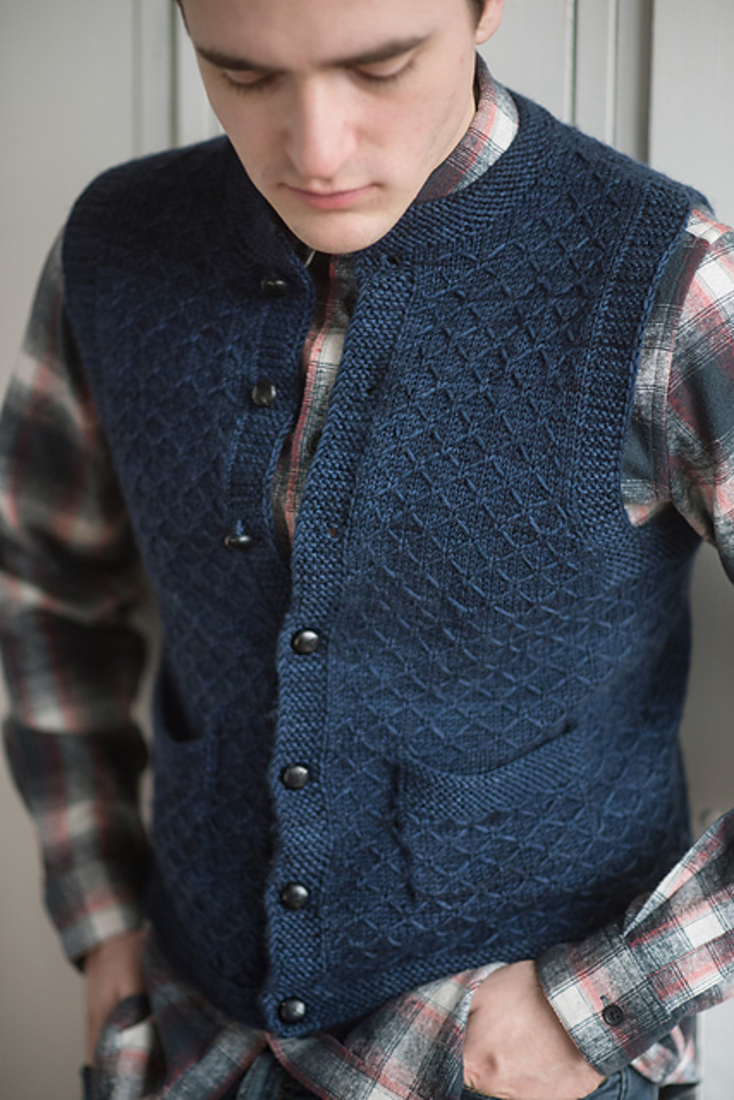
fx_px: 2598
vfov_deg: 23.9
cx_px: 367
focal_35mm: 85
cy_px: 550
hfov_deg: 16.1
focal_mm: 85
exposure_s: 1/320
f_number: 1.8
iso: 800
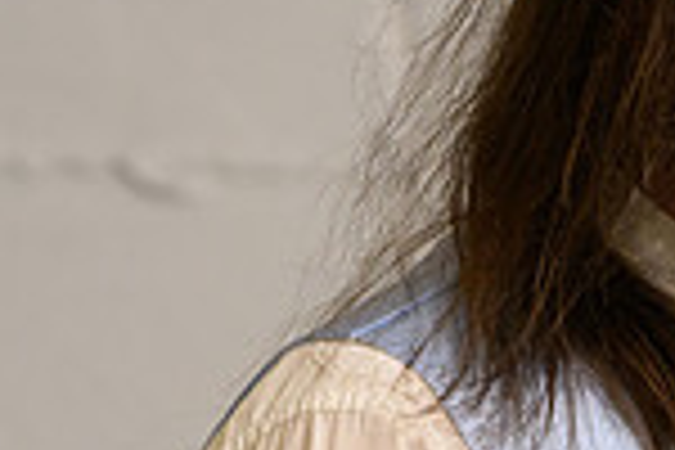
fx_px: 9787
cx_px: 972
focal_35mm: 522
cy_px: 479
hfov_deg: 3.9
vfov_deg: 2.6
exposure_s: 1/200
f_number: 3.2
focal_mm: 135
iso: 5000
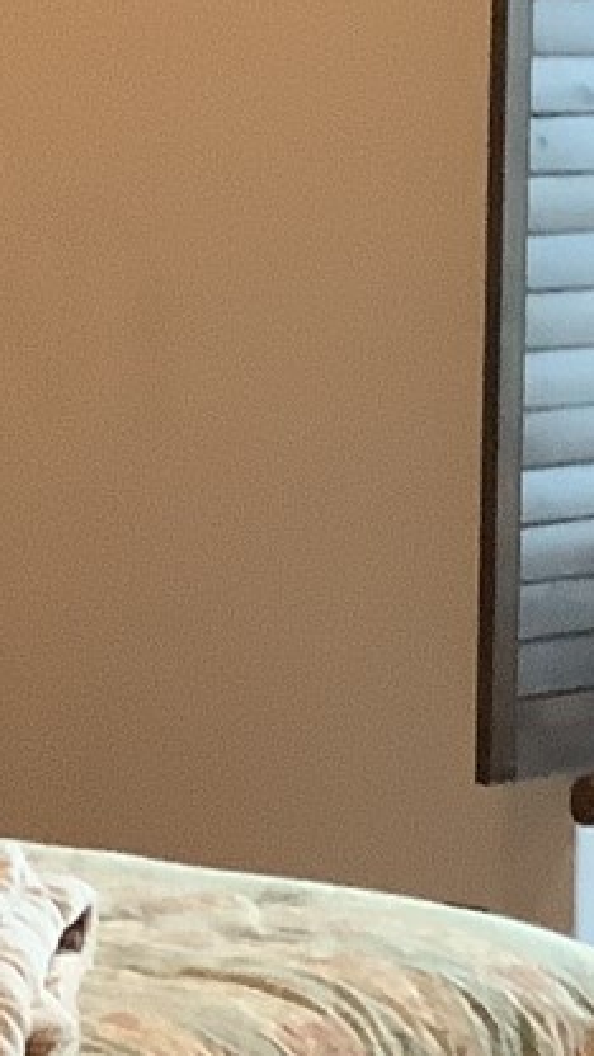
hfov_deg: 7.8
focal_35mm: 156
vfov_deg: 13.8
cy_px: 645
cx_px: 203
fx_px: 4368
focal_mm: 3.3
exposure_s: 1/60
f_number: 2.4
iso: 320
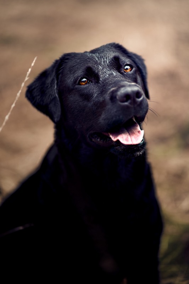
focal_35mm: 85
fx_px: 670
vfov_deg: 23.9
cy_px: 142
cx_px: 94
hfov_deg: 16.1
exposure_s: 1/200
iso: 50
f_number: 2
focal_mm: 85
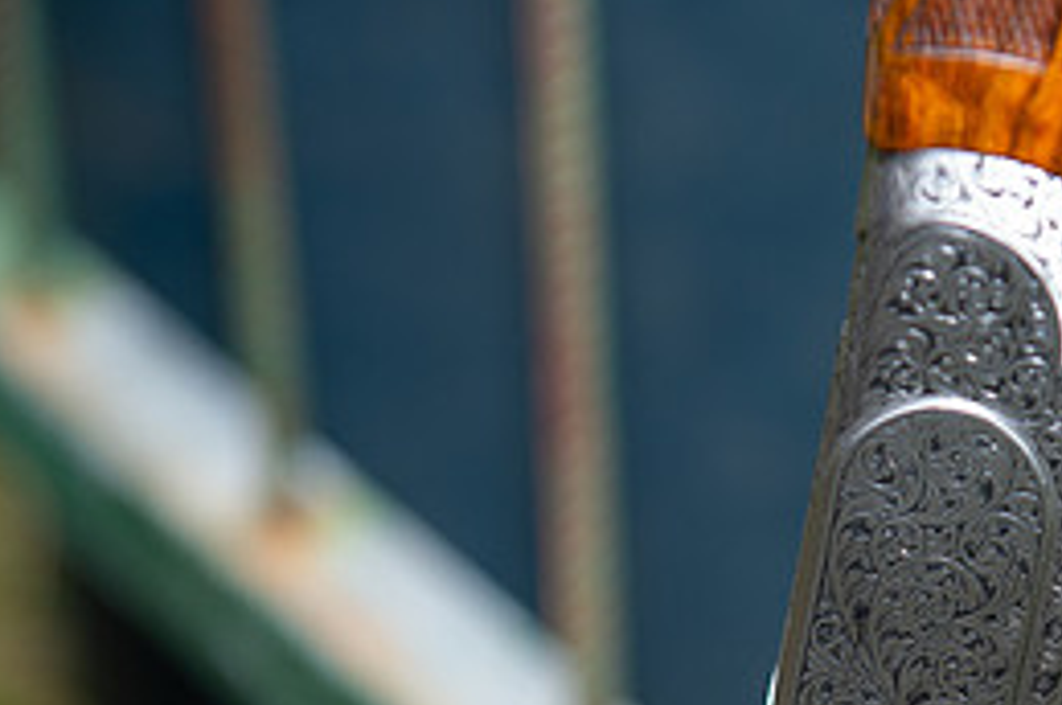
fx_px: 4626
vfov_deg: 8.7
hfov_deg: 13.0
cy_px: 742
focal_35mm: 157
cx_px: 914
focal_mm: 70
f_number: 5
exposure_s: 1/250
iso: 320
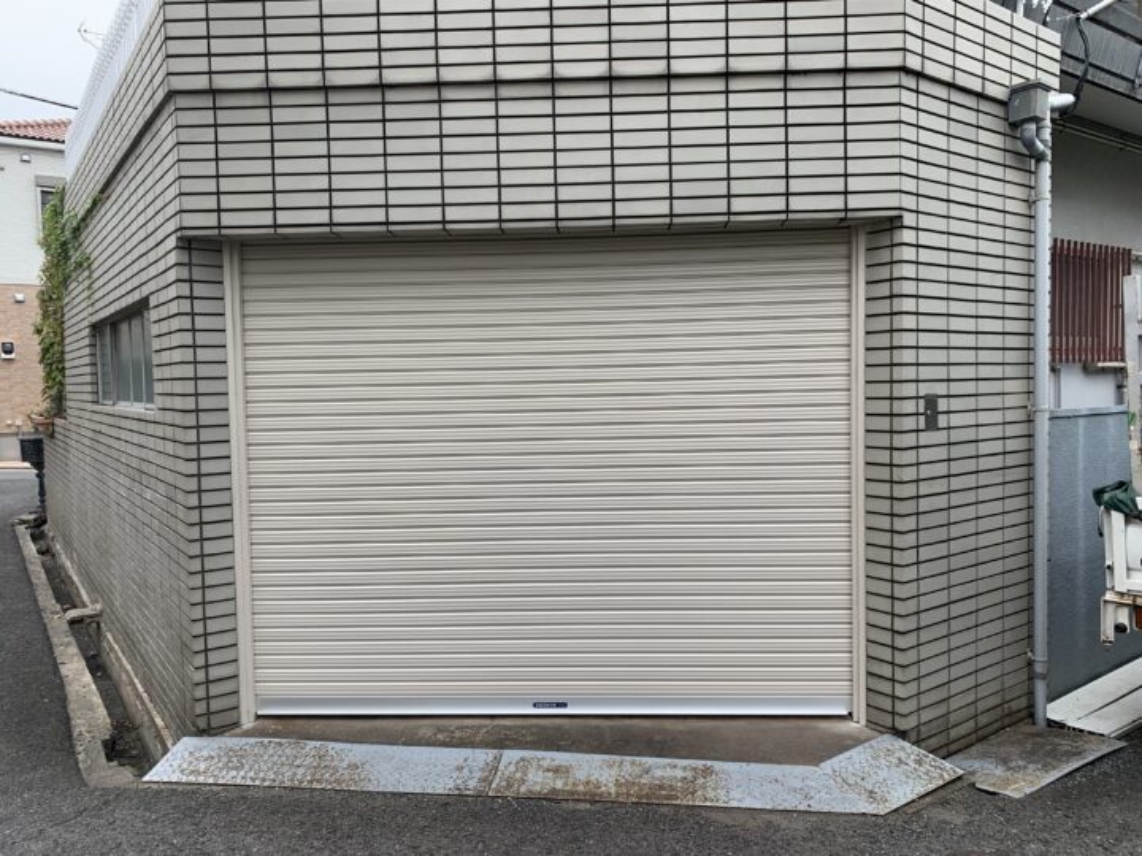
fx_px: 858
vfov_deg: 53.1
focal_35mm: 26
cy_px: 428
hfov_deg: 67.3
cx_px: 571
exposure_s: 1/567
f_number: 1.8
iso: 25
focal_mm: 4.25
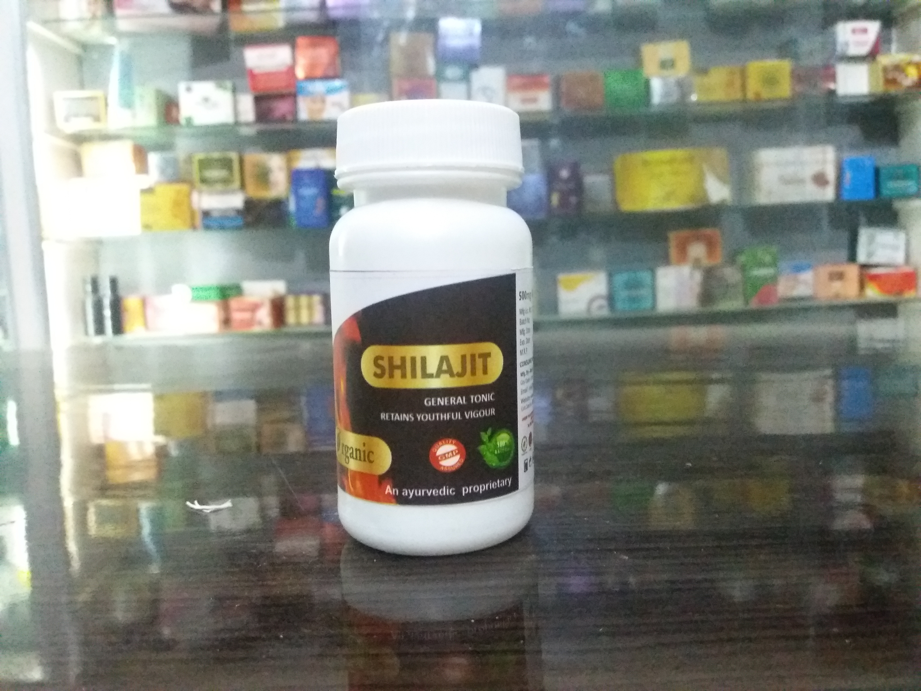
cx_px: 460
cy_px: 346
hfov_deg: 63.4
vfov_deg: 49.7
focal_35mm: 28
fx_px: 745
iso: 1250
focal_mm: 3.7
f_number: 1.9
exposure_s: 1/17
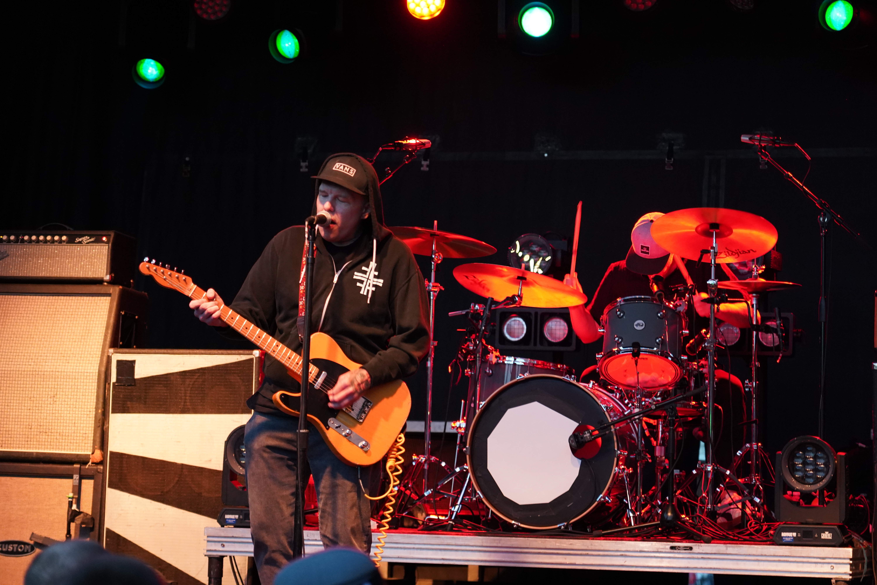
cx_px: 438
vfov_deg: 13.0
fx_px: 2558
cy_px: 292
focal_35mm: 105
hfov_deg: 19.5
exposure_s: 1/160
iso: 5000
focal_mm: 105
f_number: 4
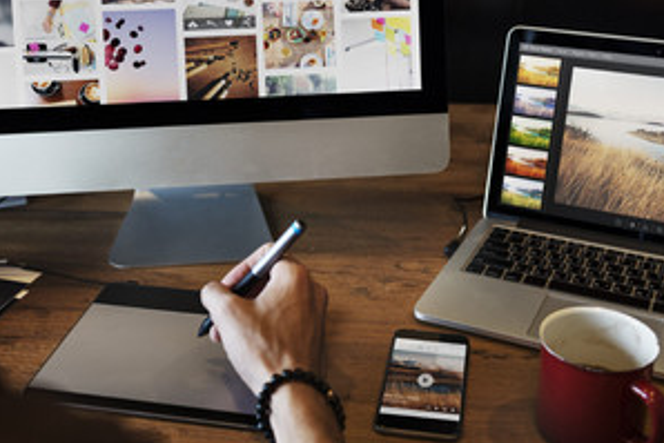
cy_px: 120
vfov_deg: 25.8
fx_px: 960
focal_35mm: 52
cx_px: 319
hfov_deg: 38.2
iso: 200
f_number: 3.2
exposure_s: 1/100
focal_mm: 31
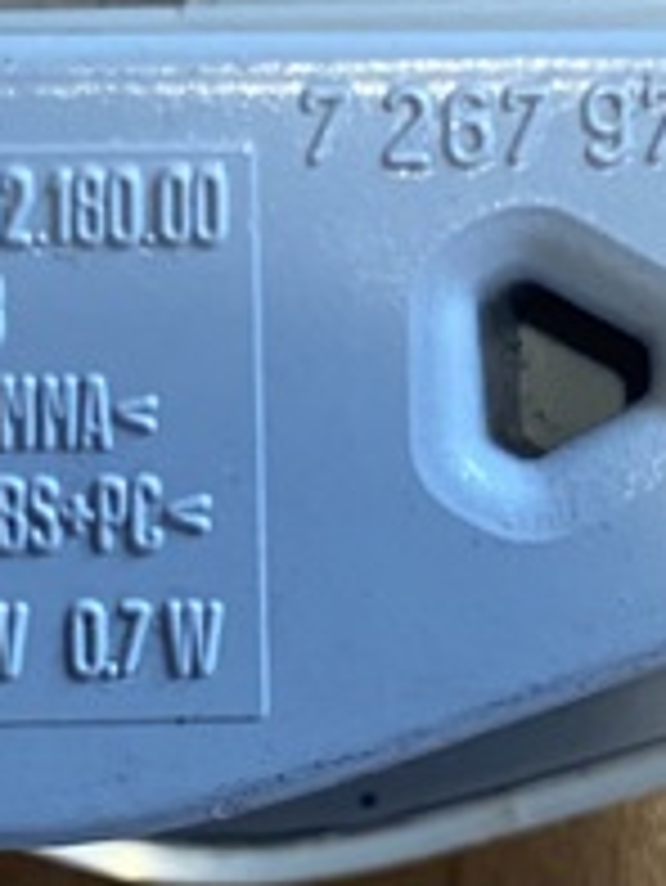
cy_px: 454
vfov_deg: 31.7
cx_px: 14
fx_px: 1563
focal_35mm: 61
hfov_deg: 23.2
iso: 320
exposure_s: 1/50
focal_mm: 4.25
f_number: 1.8
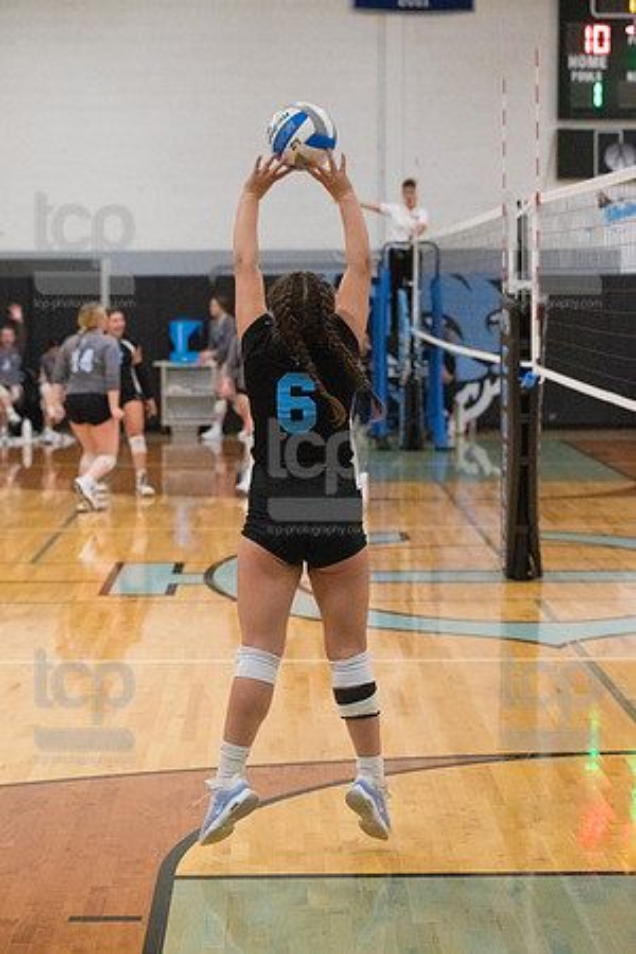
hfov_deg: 15.2
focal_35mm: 90
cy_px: 477
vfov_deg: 22.6
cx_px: 318
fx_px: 2385
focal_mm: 90
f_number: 4.5
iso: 6400
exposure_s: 1/1000
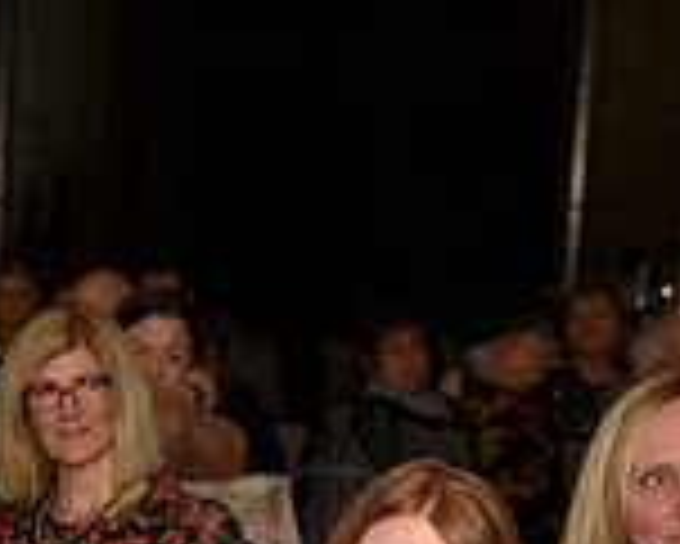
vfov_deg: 10.0
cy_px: 758
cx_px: -338
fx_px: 3041
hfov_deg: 12.2
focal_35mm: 151
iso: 200
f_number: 5
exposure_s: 1/60
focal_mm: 42
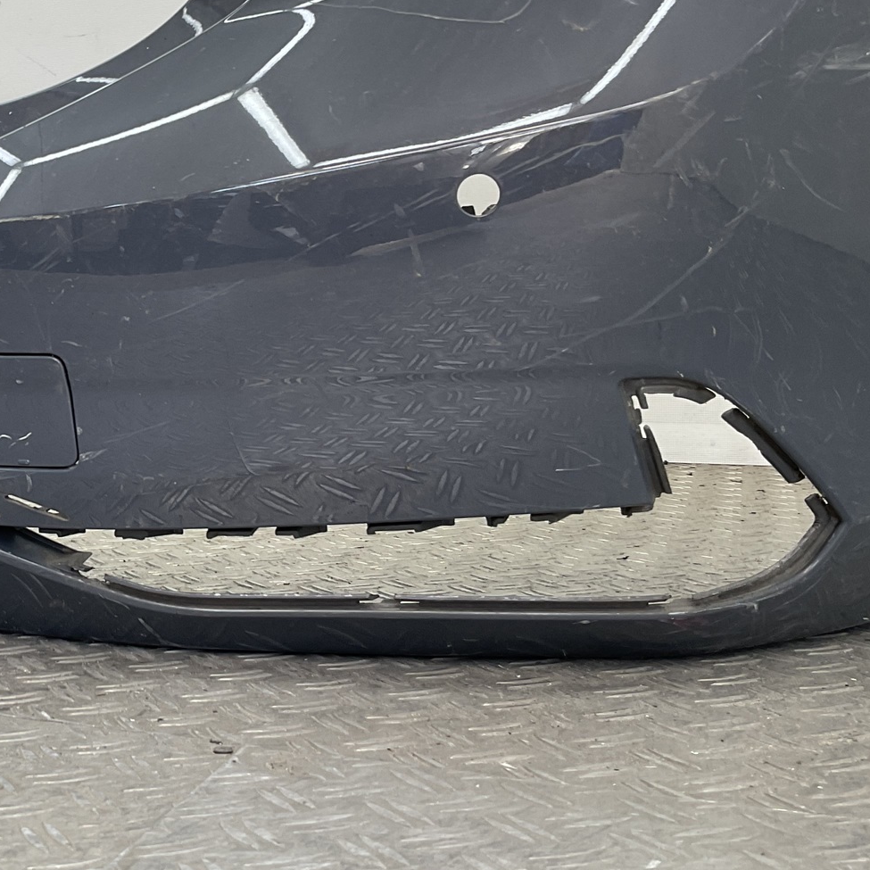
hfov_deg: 30.2
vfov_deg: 32.1
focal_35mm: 53
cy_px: 338
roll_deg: -0.5
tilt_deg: -2.6
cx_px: 18
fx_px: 1507
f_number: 1.8
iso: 20
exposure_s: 1/100
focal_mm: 3
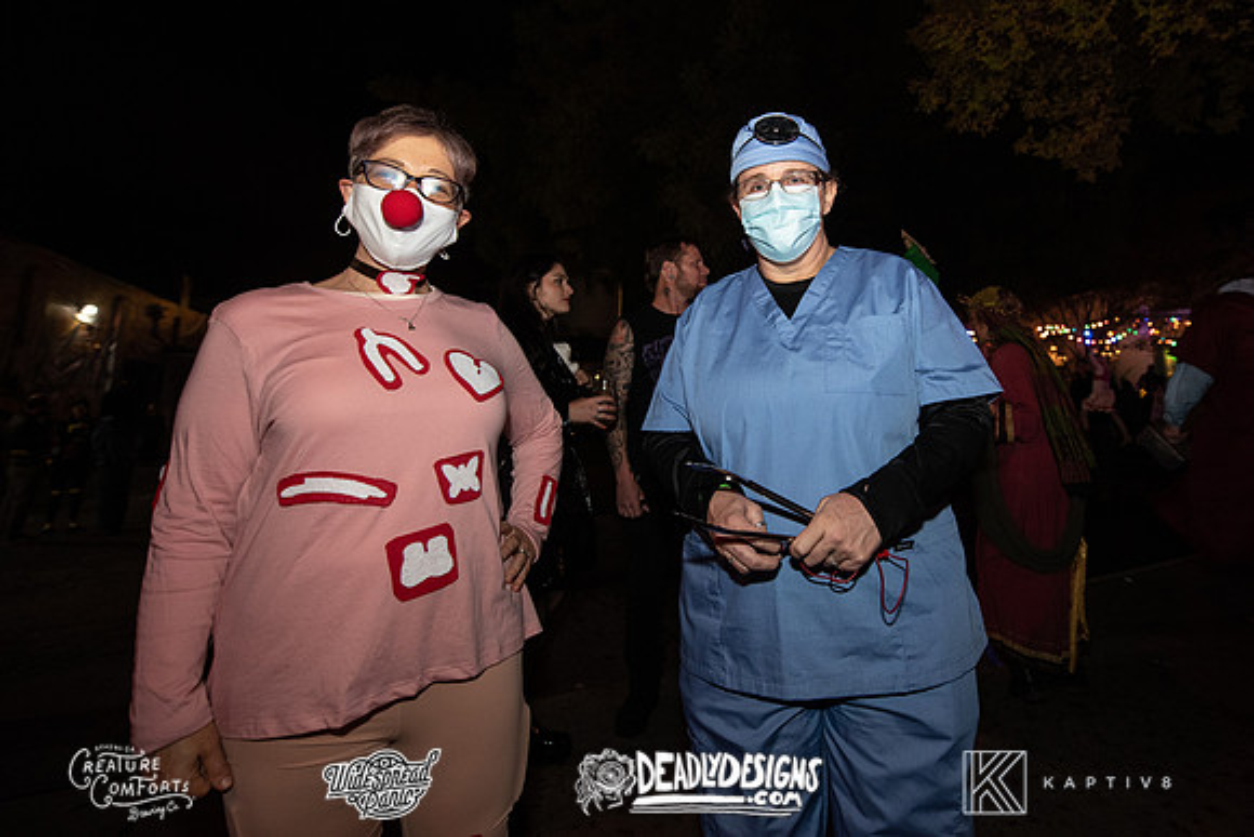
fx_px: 595
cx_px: 738
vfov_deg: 69.4
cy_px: 327
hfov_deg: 92.1
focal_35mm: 17
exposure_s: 1/60
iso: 2000
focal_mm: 14
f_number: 3.5
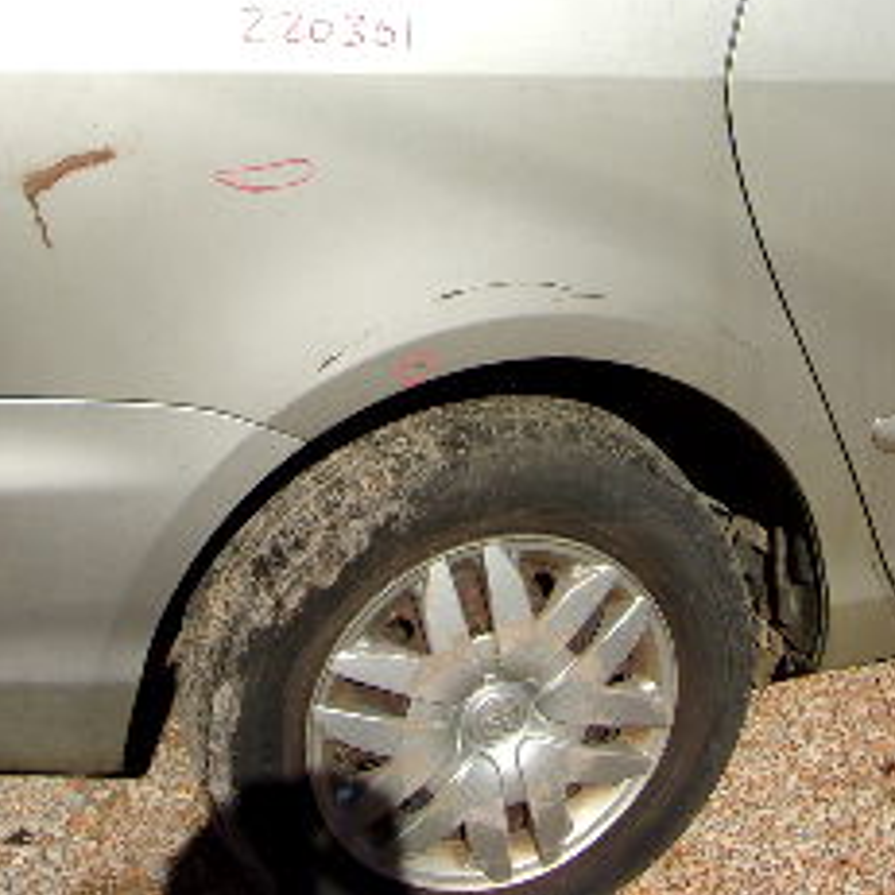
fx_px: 1931
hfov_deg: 26.1
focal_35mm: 66
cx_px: 488
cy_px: 62
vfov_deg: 25.2
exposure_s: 1/140
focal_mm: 4.9
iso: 80
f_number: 10.4
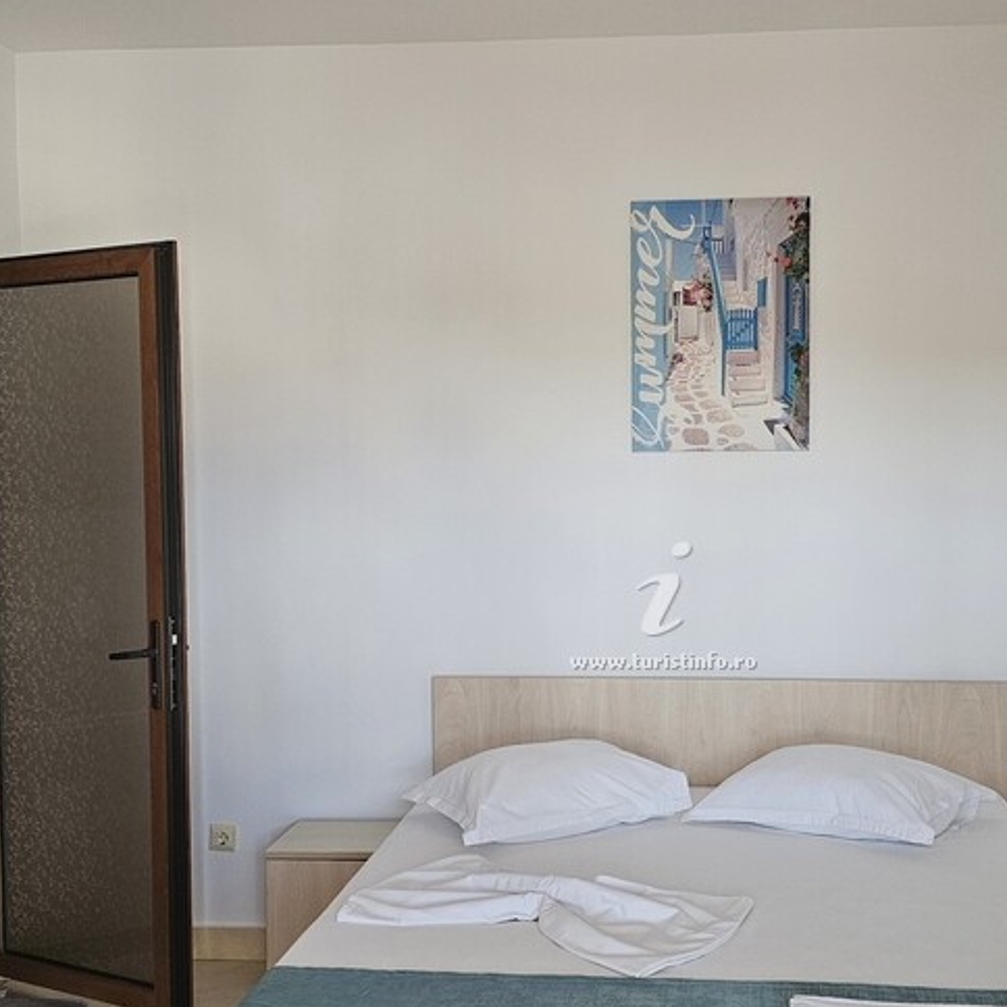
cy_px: 564
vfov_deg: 39.1
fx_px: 1415
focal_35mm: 43
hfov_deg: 38.9
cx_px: 624
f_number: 1.7
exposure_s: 1/142
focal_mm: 6.3
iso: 320
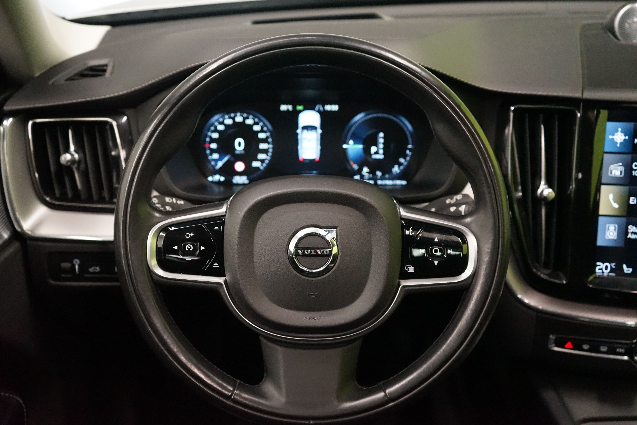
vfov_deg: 34.2
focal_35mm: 39
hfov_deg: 49.6
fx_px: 690
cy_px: 212
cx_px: 318
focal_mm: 39
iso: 6400
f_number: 4
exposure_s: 1/80
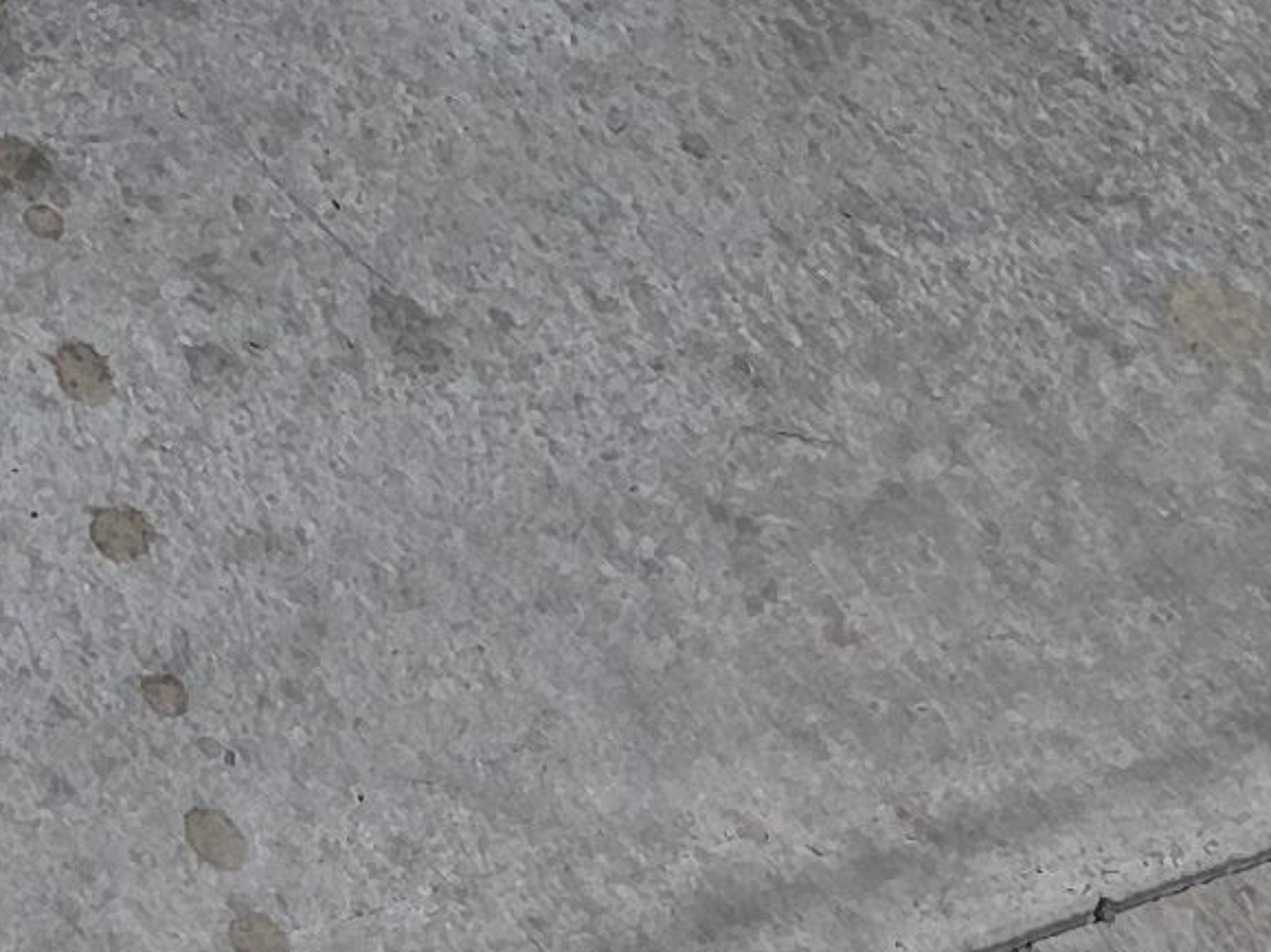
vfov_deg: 7.7
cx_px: -1761
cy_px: -2244
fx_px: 5837
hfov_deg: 10.7
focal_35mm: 159
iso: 12
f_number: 1.7
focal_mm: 6.3
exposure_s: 1/1834
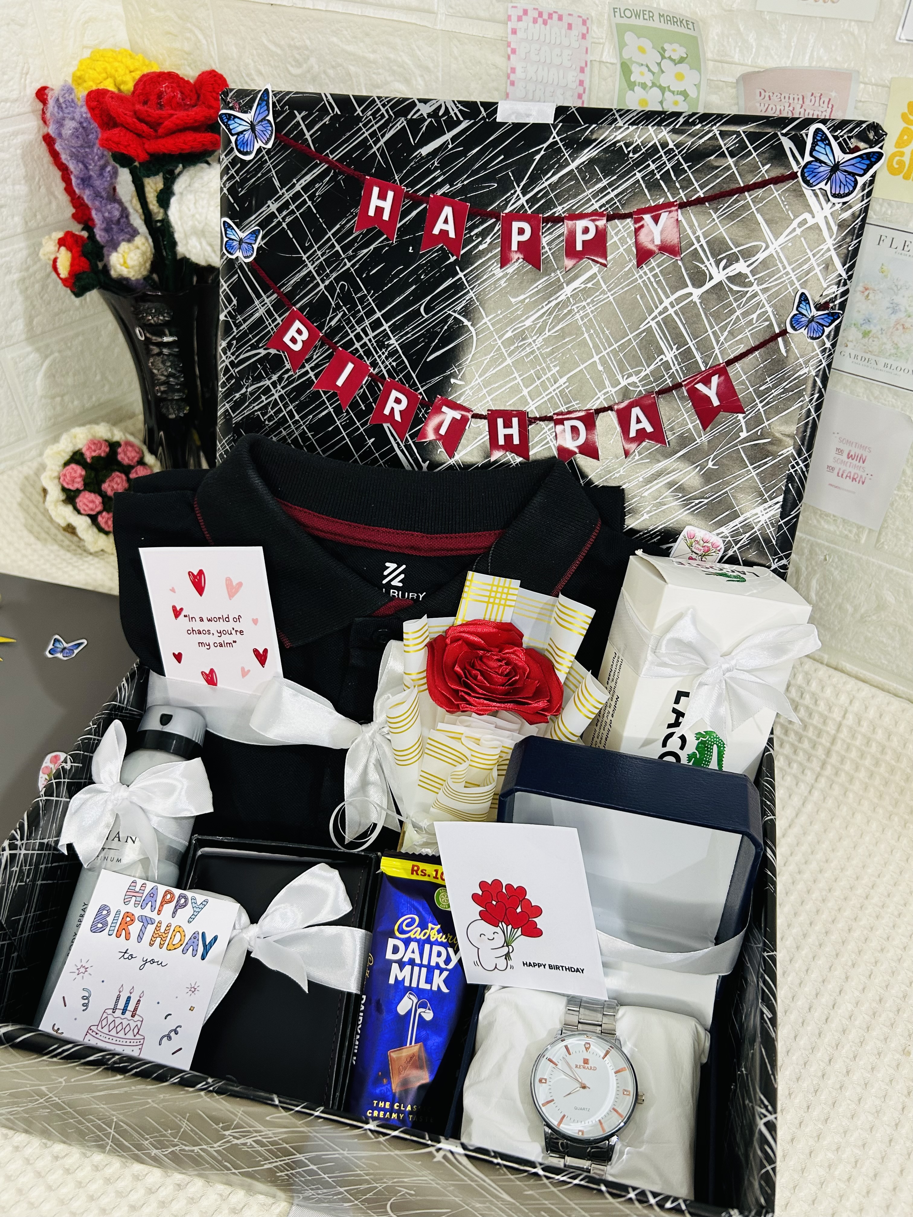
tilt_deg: -38.7
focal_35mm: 26
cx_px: 456
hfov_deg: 53.1
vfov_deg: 67.3
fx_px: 914
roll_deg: -1.3
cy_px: 608
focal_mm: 5.7
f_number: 1.5
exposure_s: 1/50
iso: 160
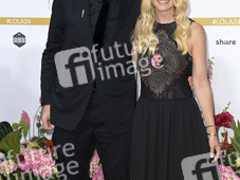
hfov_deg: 18.7
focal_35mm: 105
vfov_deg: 14.1
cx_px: 140
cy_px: 115
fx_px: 728
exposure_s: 1/250
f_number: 5.6
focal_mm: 62
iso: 640
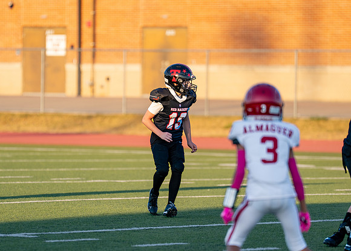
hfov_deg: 6.0
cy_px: 129
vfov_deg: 4.3
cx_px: 173
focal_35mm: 337
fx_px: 3356
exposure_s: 1/1000
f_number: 2.8
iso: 160
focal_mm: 200
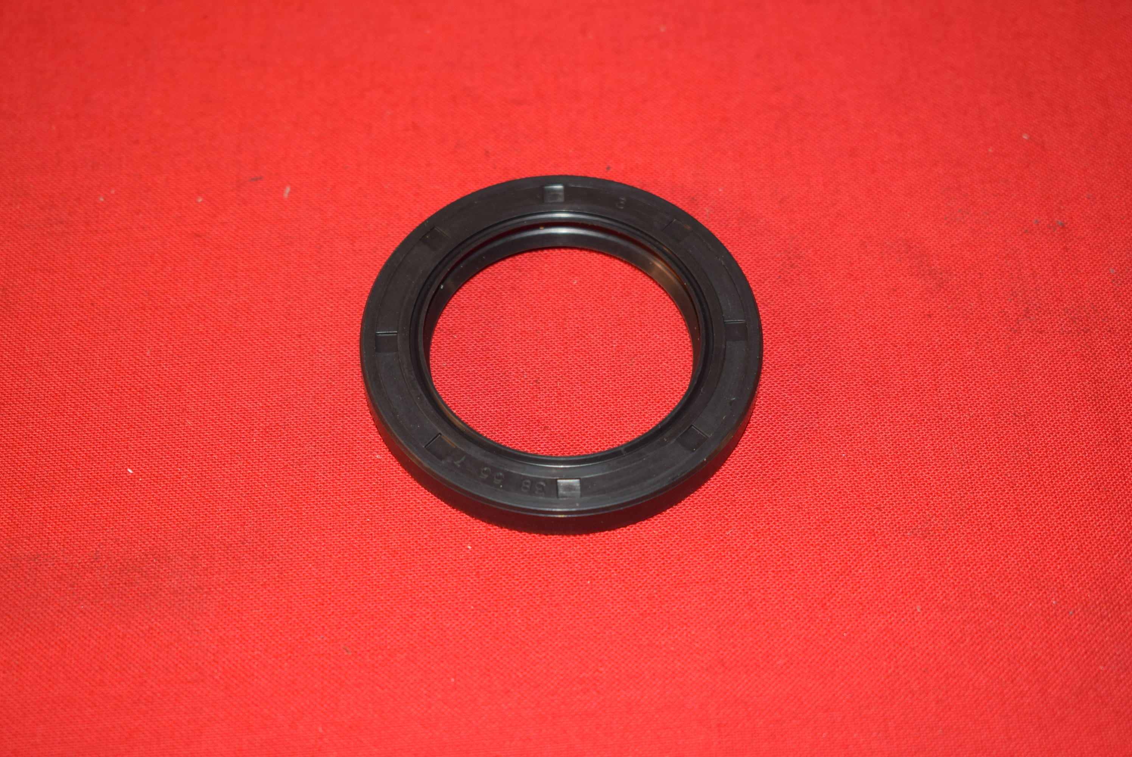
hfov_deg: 29.2
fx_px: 2171
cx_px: 566
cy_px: 378
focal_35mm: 69
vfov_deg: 19.8
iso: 400
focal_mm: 46
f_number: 5.6
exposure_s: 1/30
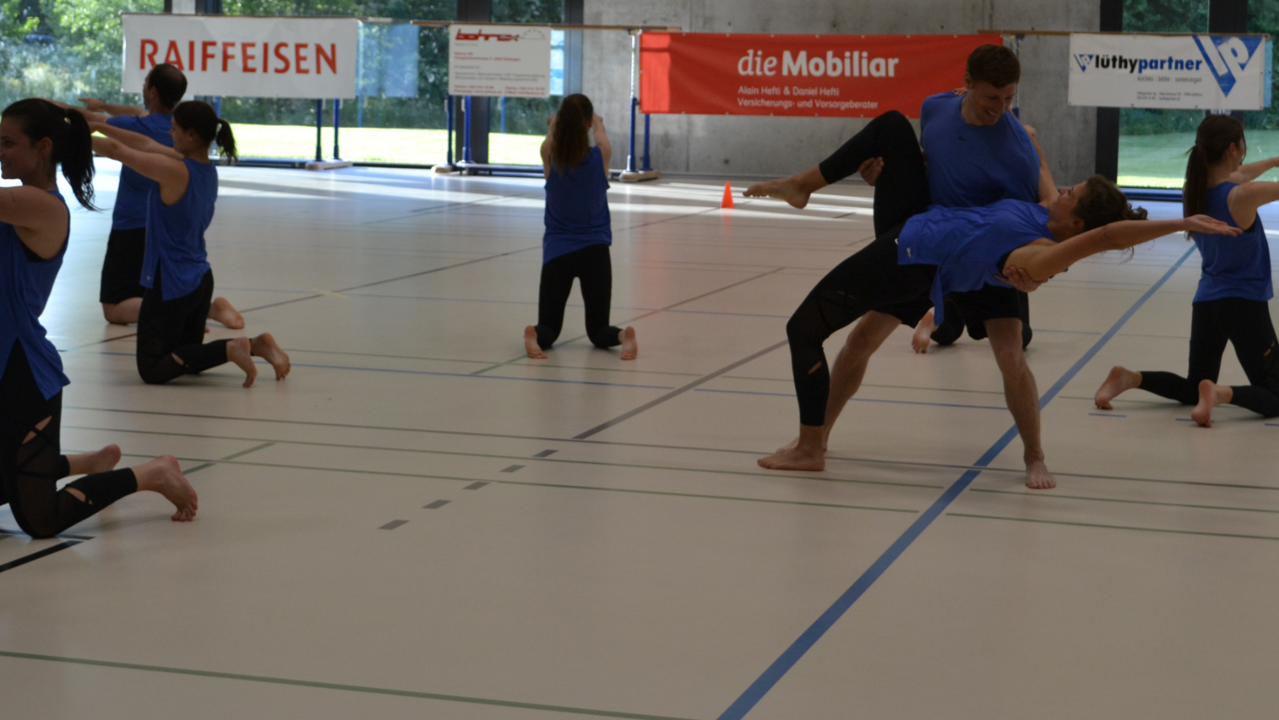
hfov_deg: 31.0
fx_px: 2306
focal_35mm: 68
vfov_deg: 17.7
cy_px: 203
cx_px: 700
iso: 360
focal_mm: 32
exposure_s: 1/125
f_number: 5.6
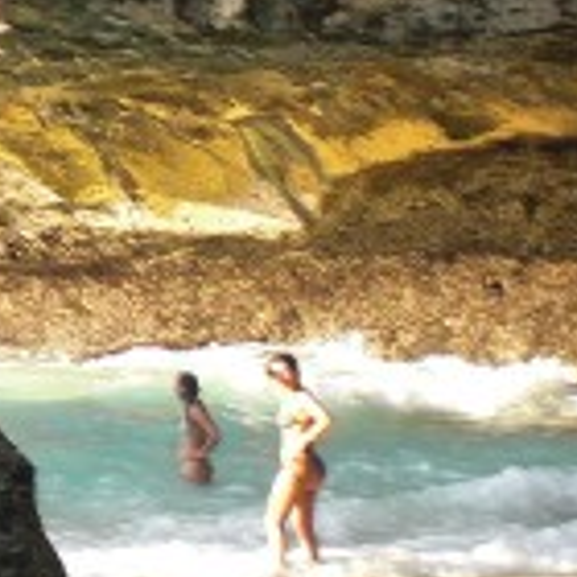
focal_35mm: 153
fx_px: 2885
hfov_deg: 11.3
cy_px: 152
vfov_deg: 11.4
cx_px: 0
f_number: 3.1
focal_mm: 6.3
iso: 64
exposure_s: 1/125
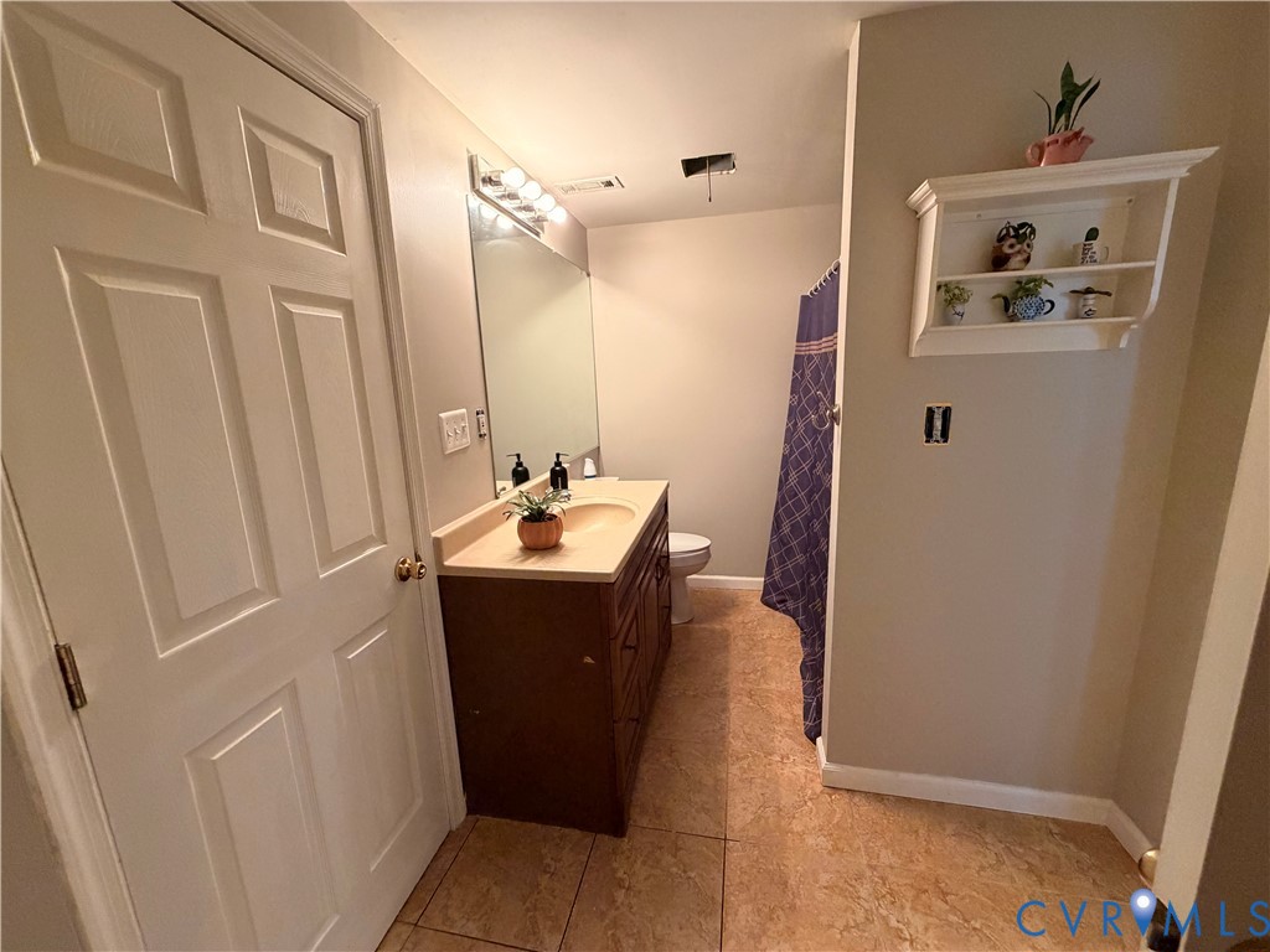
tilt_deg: -11.0
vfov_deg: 85.7
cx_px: 635
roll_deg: +1.8
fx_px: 514
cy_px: 476
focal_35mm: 14
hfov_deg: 102.1
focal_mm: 2.22
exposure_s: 1/60
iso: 400
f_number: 2.2
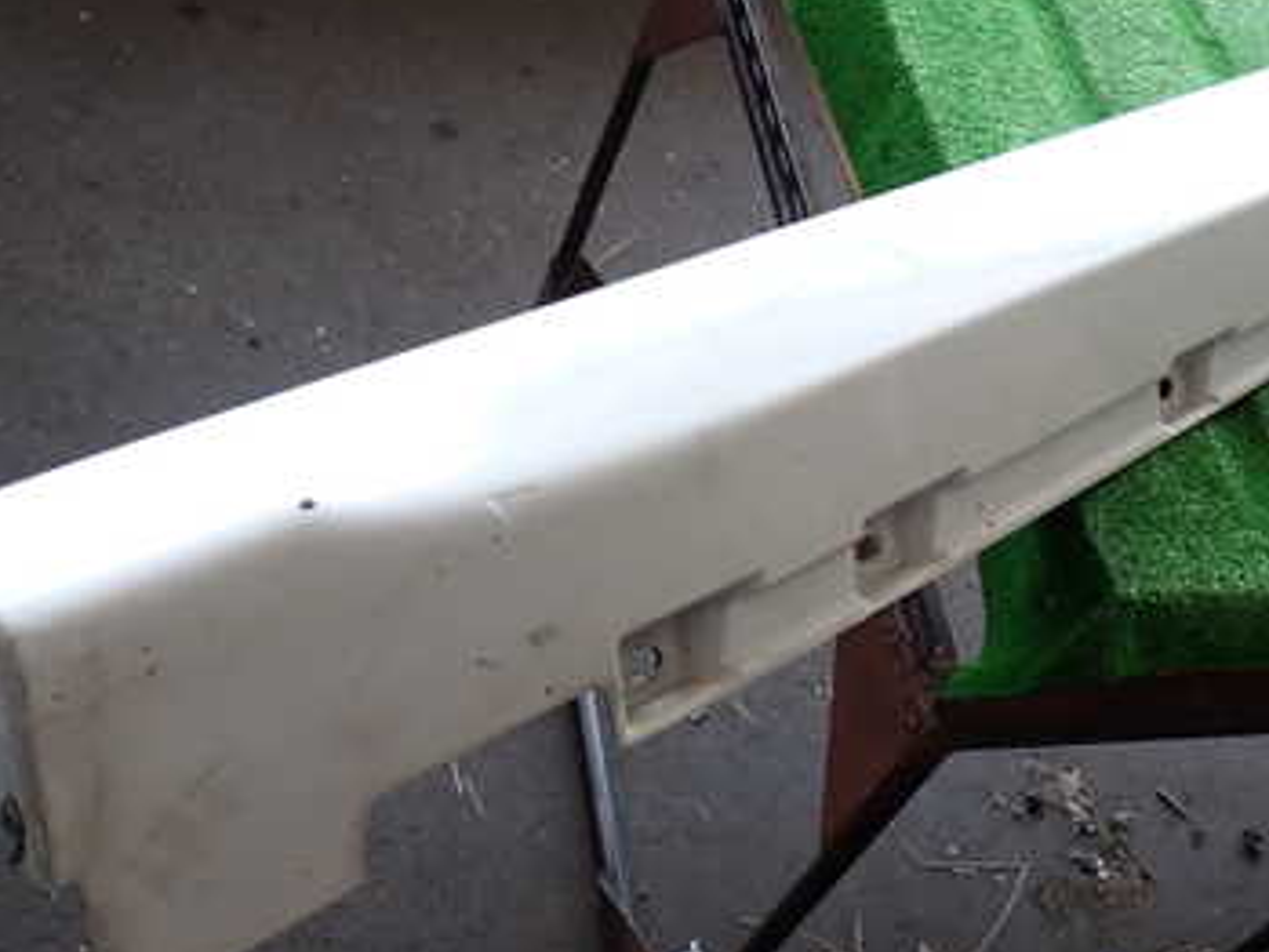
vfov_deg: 33.6
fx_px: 1577
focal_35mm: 43
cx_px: 909
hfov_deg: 42.8
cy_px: 418
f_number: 2
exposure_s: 1/160
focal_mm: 4.5
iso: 100
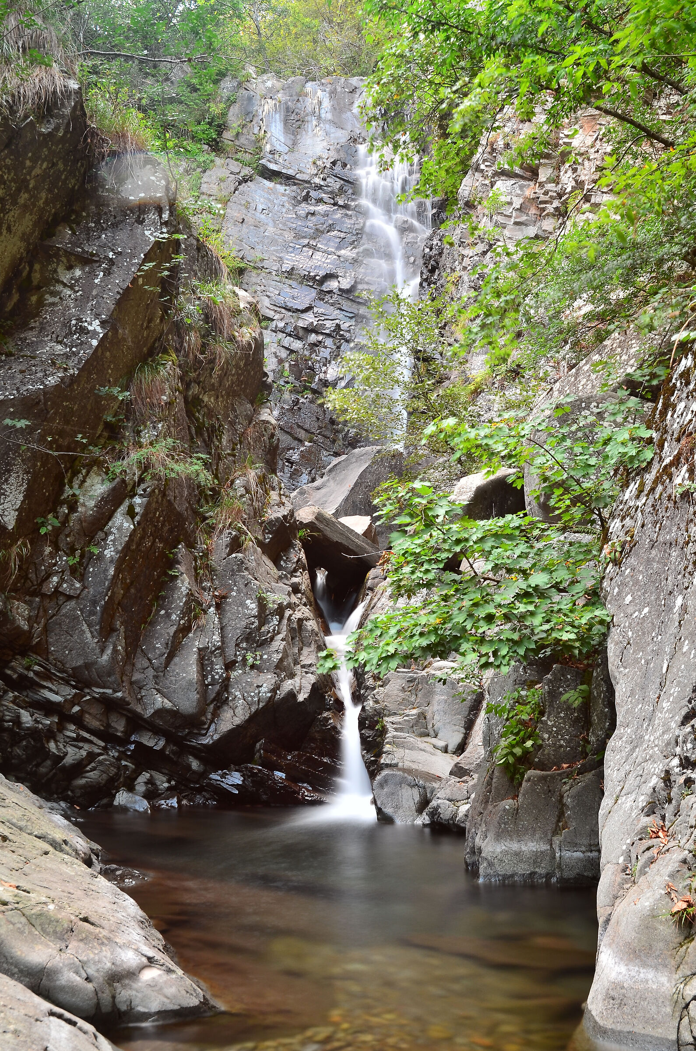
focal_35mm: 33
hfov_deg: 39.8
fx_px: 961
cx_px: 348
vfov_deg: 57.3
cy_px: 526
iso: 100
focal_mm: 22
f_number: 10
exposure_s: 12.7
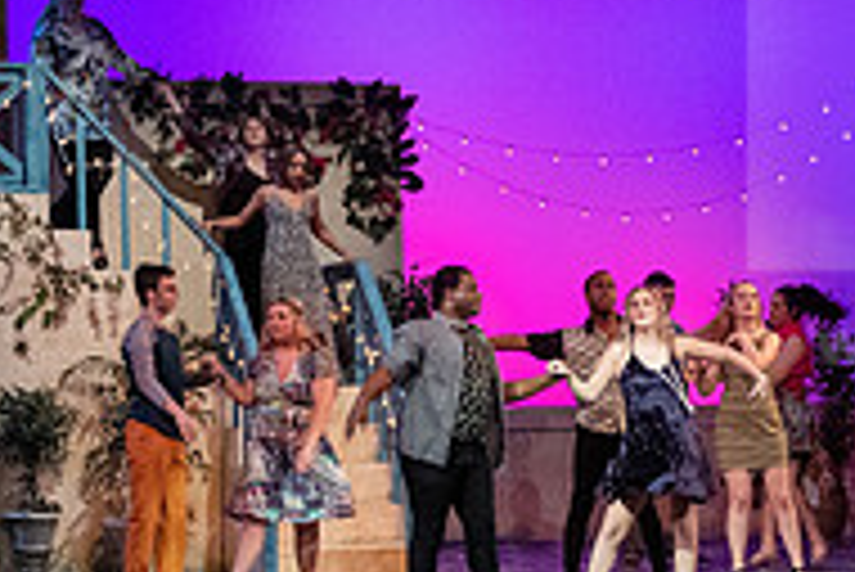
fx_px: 2900
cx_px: 612
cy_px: 439
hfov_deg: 16.7
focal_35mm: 122
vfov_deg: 11.2
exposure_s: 1/400
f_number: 2.8
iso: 6400
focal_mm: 40
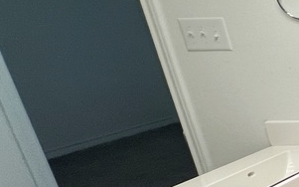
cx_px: 698
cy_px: 197
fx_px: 538
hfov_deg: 15.8
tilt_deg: -22.5
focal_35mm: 66
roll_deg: -0.1
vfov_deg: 19.0
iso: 160
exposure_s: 1/120
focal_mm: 1.57
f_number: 1.8
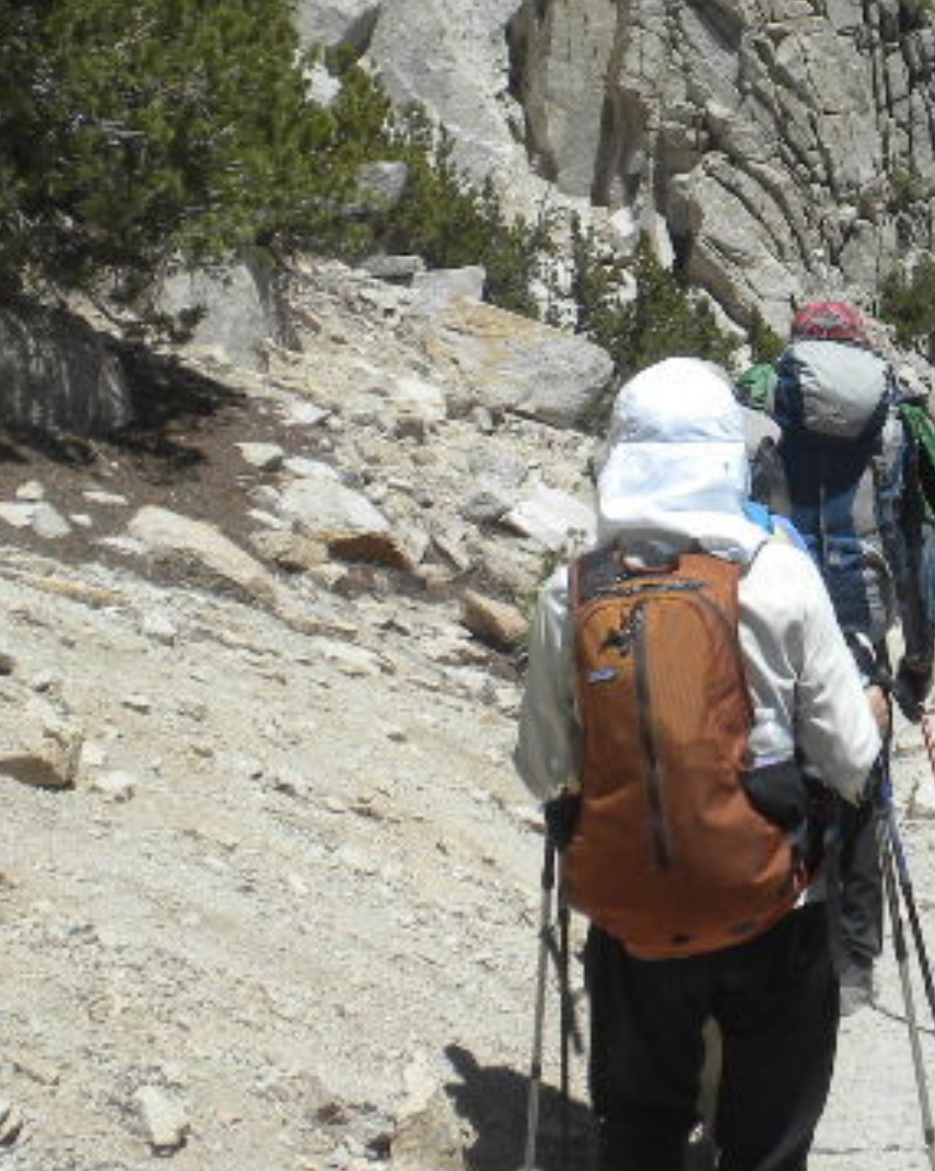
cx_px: 971
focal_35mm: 79
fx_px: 2736
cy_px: 320
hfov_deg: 18.8
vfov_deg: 24.0
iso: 64
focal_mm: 6.6
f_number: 10
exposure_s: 1/126
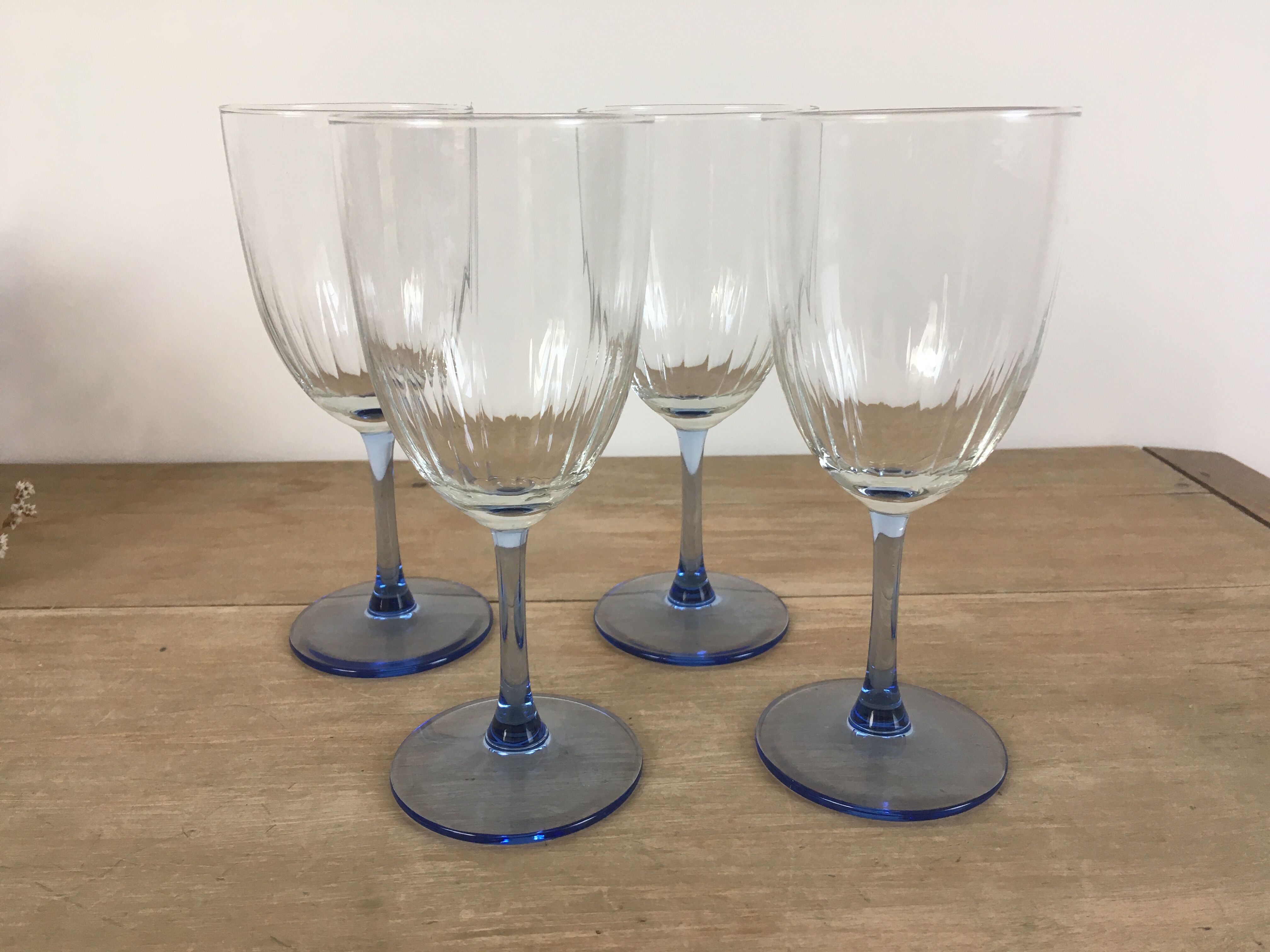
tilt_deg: -16.3
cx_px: 635
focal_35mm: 29
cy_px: 476
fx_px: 1064
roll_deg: -0.5
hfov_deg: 61.7
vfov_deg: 48.2
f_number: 2.2
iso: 25
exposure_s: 1/33
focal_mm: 4.15
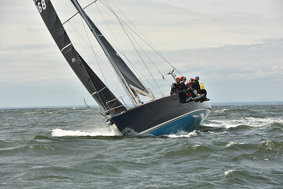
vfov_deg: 10.2
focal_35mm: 135
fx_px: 1061
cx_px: 142
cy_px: 94
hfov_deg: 15.2
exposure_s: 1/800
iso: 250
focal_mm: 135
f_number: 9
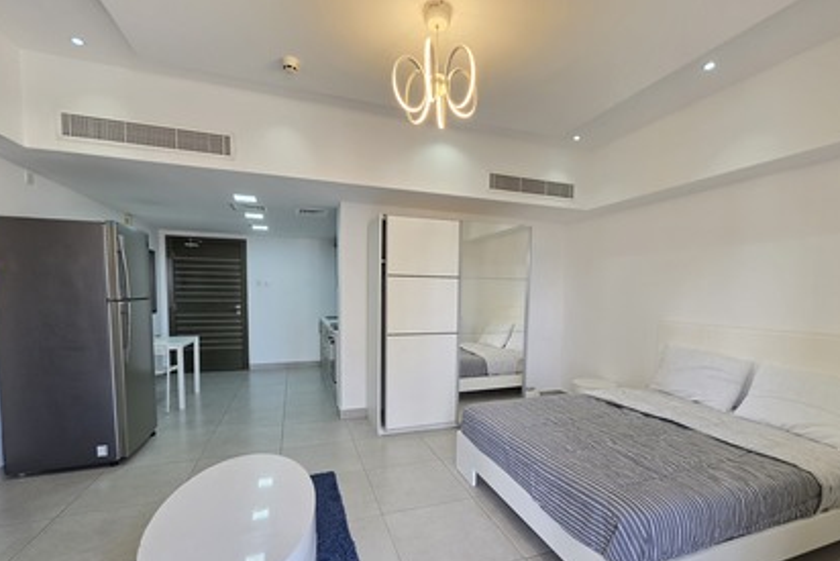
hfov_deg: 100.3
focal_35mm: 15
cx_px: 439
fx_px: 350
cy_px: 315
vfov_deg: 77.0
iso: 80
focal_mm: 2.2
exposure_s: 1/100
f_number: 1.9
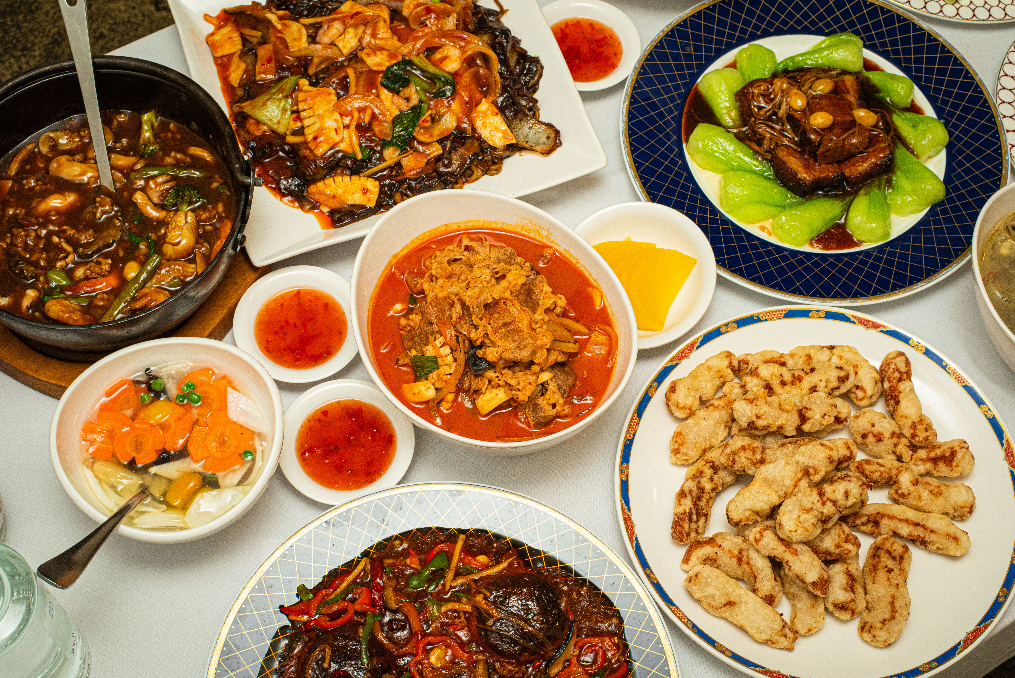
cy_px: 339
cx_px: 508
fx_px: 1410
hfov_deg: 39.6
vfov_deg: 27.0
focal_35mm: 50
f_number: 8
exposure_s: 1/160
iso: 1600
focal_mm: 50
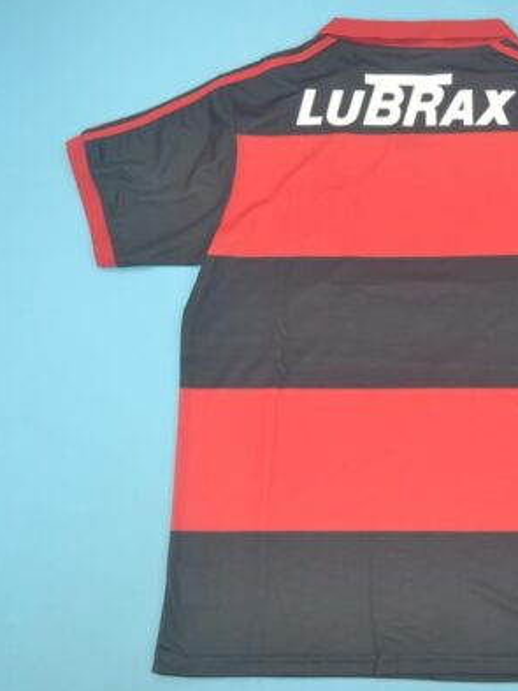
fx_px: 877
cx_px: 378
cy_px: 346
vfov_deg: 42.9
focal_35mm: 44
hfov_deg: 32.4
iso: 200
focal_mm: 20
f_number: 3.8
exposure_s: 1/100
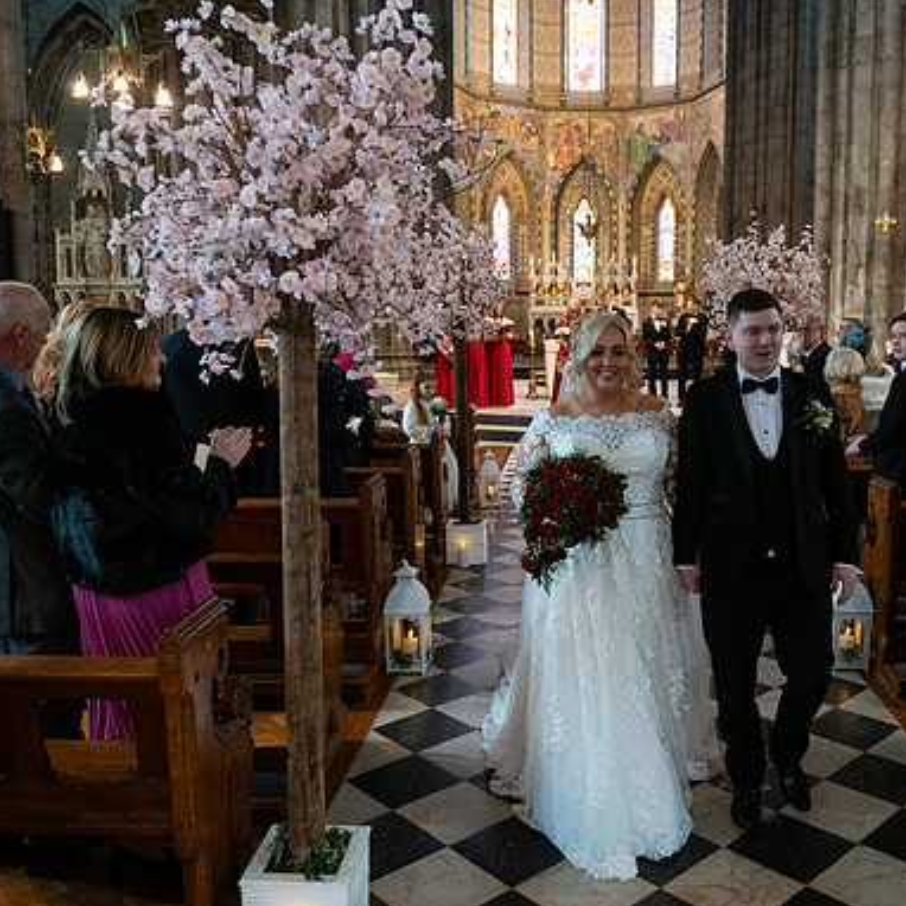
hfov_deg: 51.6
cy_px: 452
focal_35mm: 31
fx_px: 918
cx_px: 602
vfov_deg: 52.5
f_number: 3.5
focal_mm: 24
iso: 1250
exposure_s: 1/160
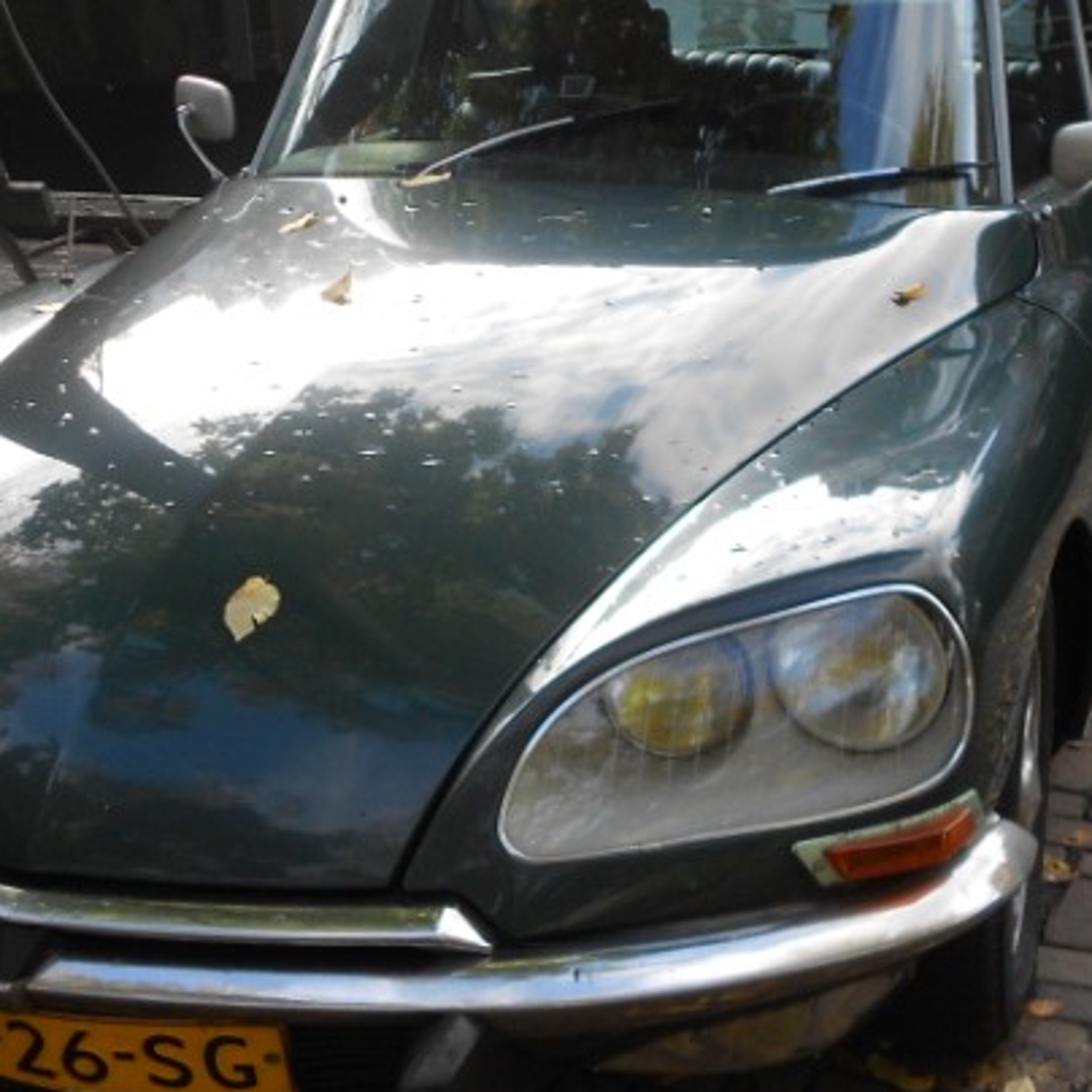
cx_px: 603
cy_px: 405
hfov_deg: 26.5
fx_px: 2320
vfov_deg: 26.4
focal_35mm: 65
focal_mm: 5.3
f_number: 3.4
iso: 80
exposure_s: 1/125
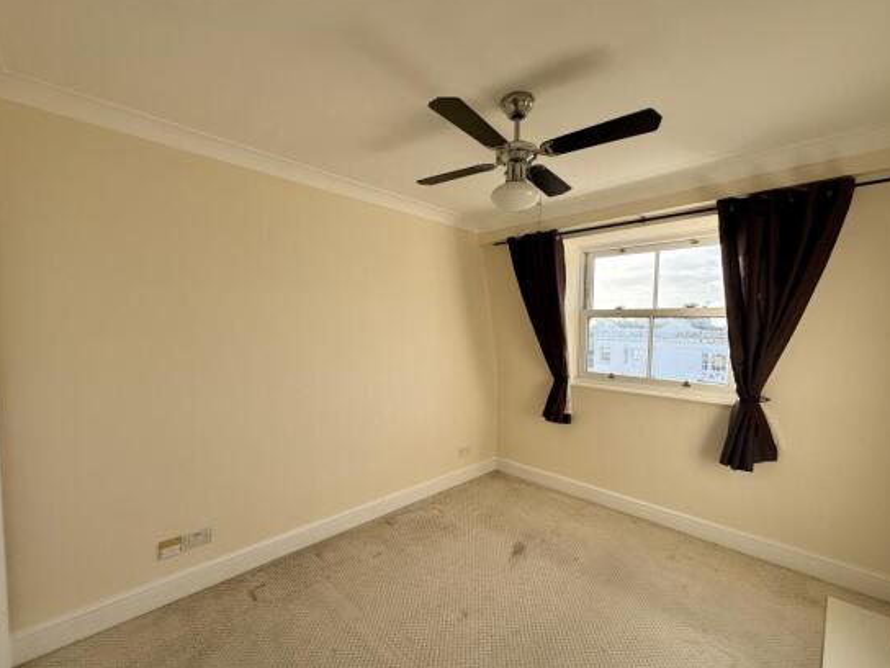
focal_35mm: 15
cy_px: 350
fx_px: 386
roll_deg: -0.5
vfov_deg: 81.7
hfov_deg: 98.2
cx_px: 446
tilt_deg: -2.6
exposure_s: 1/328
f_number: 2.2
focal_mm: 2.22
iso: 64
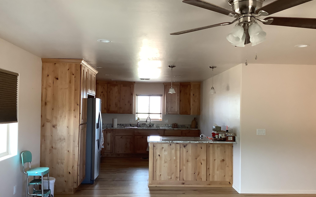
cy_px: 106
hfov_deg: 58.1
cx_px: 159
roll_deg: -0.6
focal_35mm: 33
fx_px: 284
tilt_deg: +0.3
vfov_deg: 38.3
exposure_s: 1/60
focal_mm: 3.3
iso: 125
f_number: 2.4
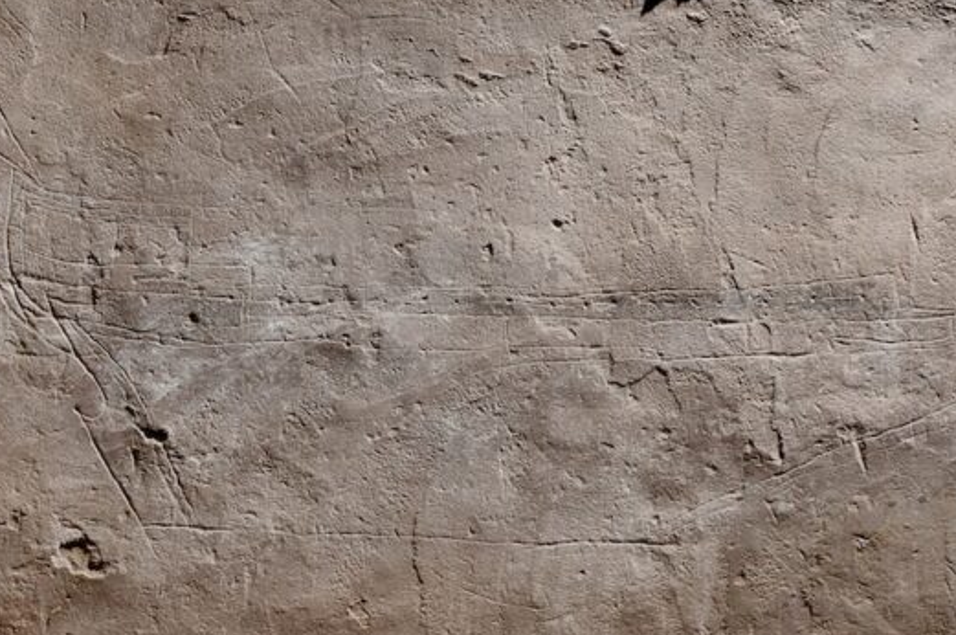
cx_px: 565
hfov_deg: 17.4
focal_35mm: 118
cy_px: 290
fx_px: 3130
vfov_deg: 11.6
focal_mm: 40
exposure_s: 30
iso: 200
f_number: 20
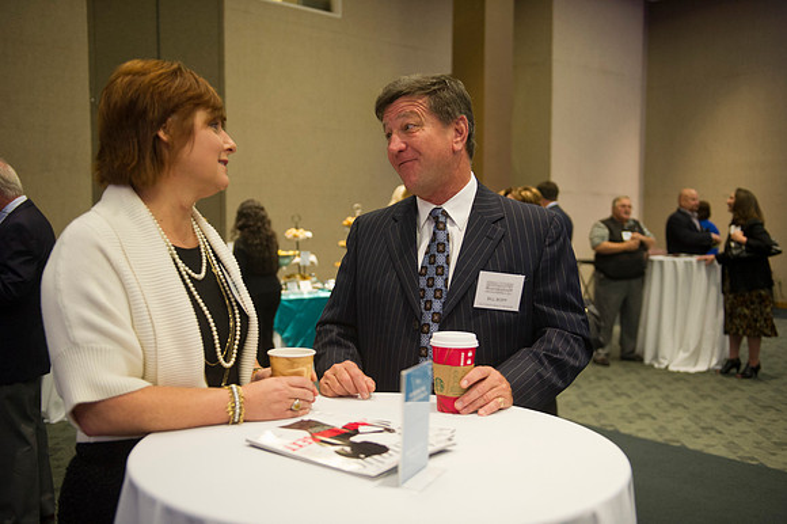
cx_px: 394
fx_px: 787
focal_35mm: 36
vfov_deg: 36.8
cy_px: 262
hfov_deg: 53.2
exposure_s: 1/100
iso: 2500
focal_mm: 36
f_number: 2.8
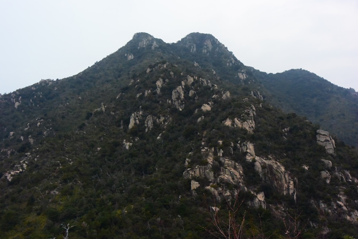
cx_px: 179
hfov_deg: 54.4
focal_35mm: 35
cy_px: 120
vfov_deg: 37.8
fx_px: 348
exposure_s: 1/50
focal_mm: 13
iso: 1600
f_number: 5.6
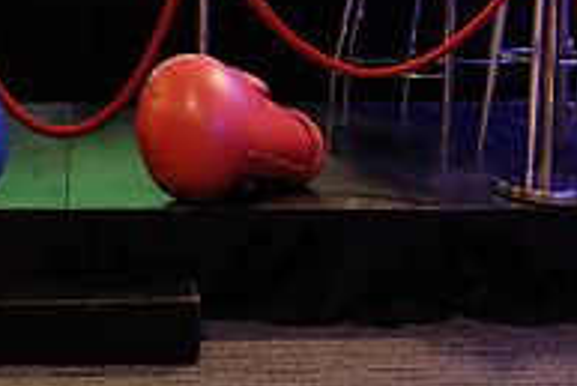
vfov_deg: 24.1
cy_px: 10
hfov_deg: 35.2
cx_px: 87
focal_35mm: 54
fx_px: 866
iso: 3200
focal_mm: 12
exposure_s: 1/50
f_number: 2.8
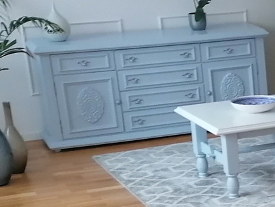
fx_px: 977
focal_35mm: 123
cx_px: 410
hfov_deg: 14.9
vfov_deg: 11.9
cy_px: 213
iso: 200
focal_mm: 4.75
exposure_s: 1/33.3
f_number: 1.8
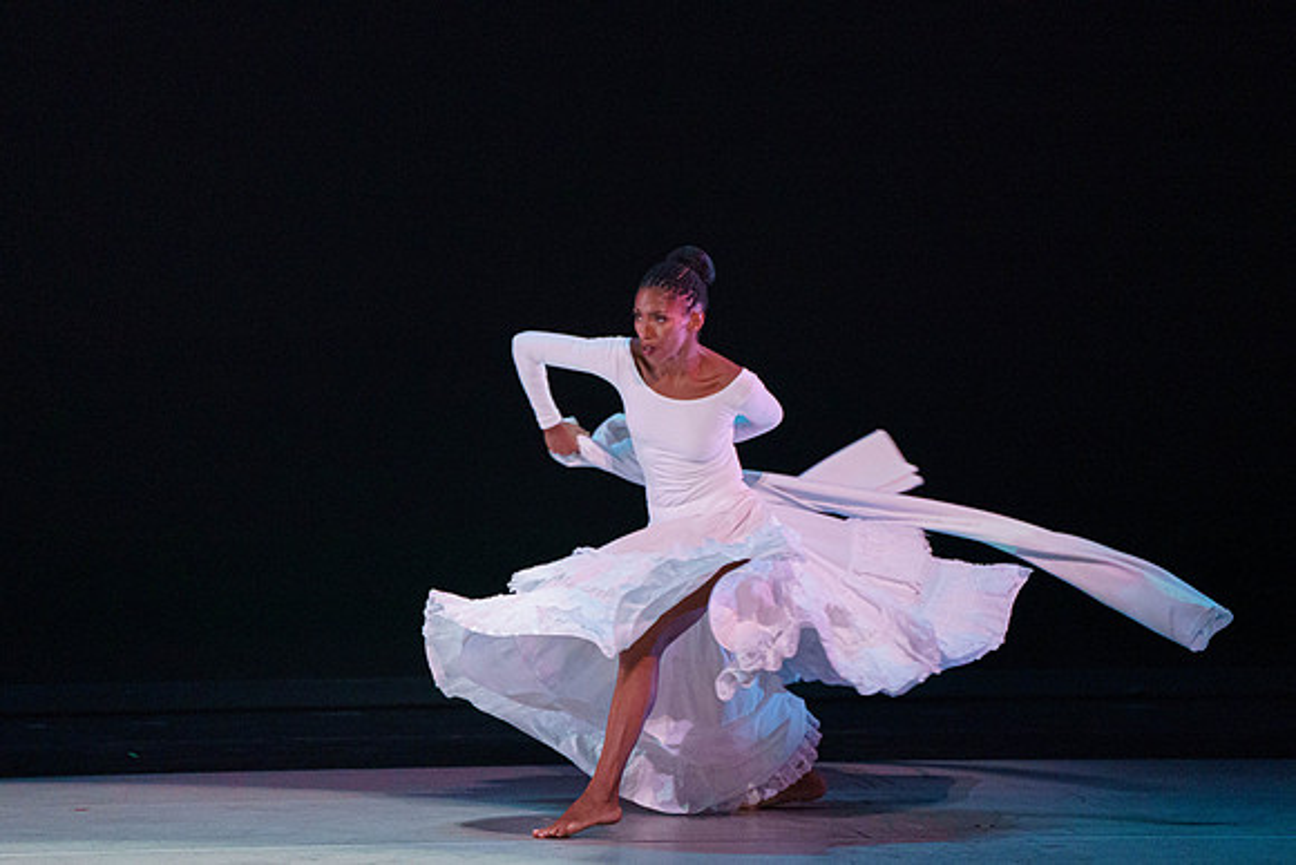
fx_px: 16168
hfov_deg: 4.6
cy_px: 486
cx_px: 630
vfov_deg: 3.1
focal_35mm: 449
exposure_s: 1/400
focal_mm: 400
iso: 5000
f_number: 6.3
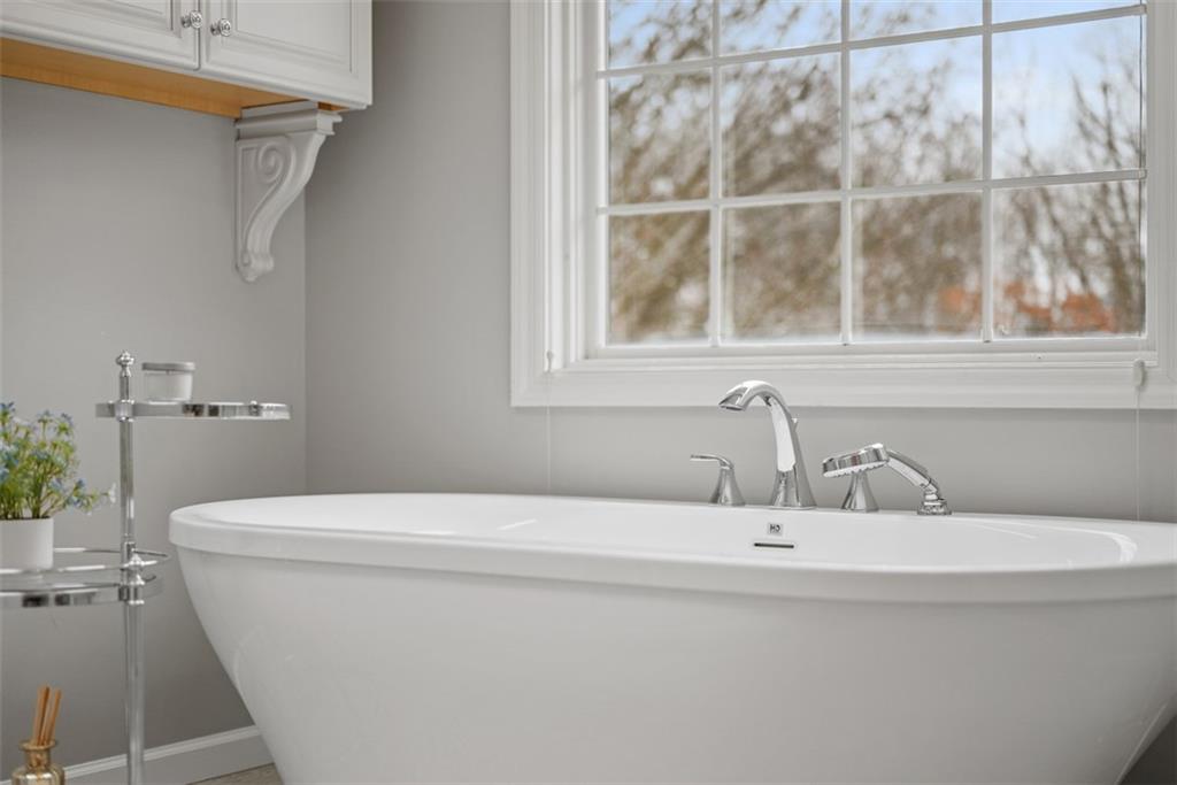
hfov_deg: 39.6
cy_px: 392
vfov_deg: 27.0
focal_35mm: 50
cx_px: 588
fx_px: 1635
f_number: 1.8
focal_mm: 50
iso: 400
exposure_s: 1/500
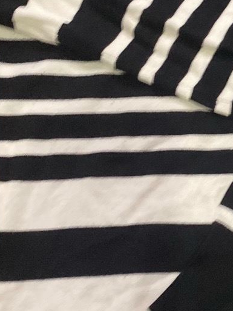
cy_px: 129
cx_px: 319
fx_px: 728
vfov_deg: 24.1
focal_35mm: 81
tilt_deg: -76.9
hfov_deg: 16.9
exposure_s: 1/50
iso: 400
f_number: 1.8
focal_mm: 4.25
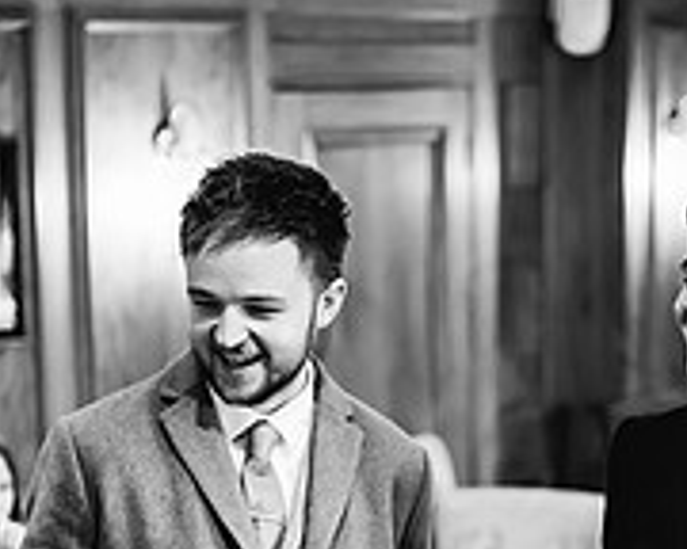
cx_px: 340
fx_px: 2155
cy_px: 555
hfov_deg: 18.1
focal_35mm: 106
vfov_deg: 14.3
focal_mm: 35
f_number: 1.4
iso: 1250
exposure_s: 1/250
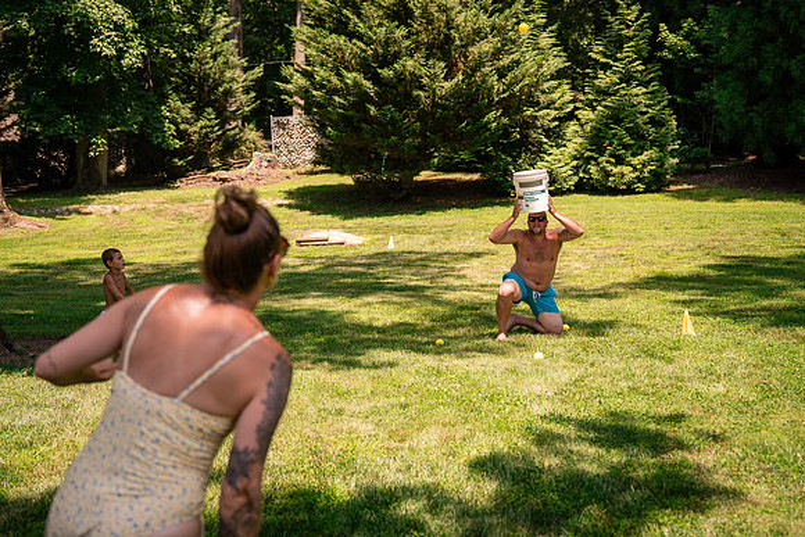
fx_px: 1104
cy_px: 236
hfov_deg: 40.0
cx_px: 414
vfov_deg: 27.3
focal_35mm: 49
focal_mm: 44
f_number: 2.8
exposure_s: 1/4000
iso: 400
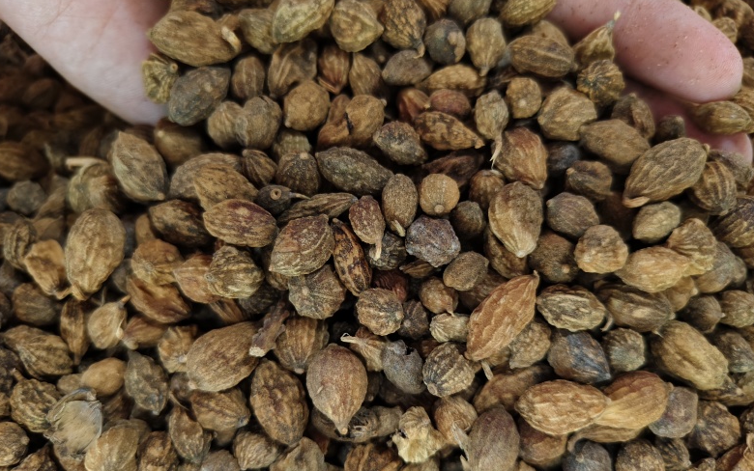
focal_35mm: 25
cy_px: 270
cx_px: 382
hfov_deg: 72.5
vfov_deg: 49.1
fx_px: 514
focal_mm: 5.56
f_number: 1.88
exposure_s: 1/50
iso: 812
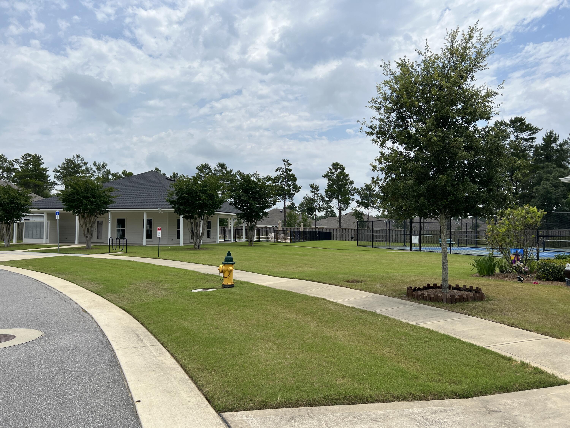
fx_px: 428
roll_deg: -0.5
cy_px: 214
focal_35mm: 26
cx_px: 285
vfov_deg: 53.1
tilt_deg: +1.7
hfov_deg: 67.3
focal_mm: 5.7
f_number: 1.5
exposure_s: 1/6211
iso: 50
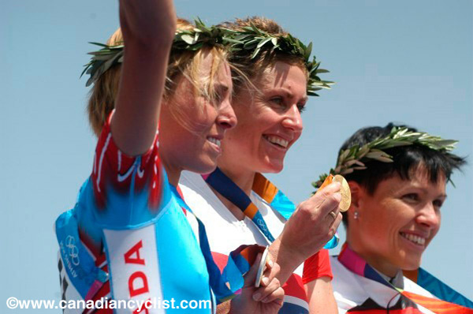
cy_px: 157
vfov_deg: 5.9
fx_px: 3050
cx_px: 236
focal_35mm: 232
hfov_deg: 8.9
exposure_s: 1/2500
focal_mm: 155
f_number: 3.5
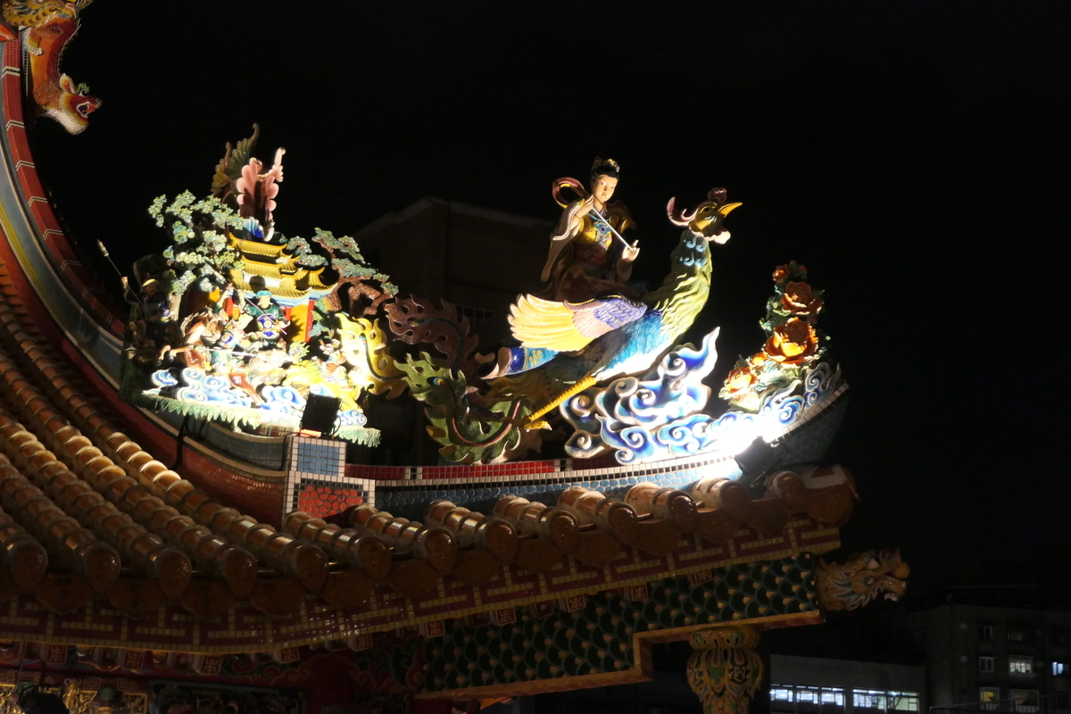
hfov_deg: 30.5
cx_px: 536
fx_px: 1963
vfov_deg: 20.6
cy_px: 357
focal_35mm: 66
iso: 1600
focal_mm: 24.2
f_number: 4.6
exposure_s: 1/50
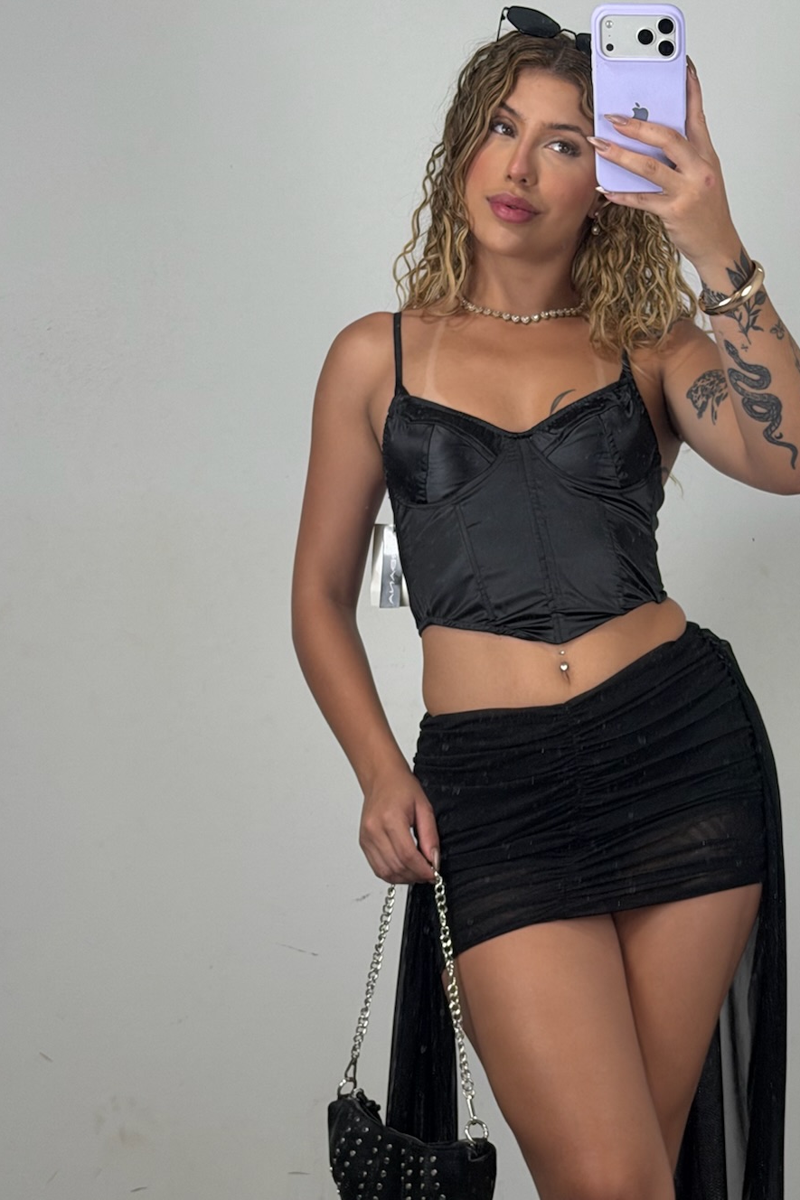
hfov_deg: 17.7
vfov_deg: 26.3
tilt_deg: -26.9
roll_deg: +0.5
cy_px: 716
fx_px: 2567
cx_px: 532
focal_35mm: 77
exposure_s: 1/156
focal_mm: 6.76
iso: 50
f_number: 1.78
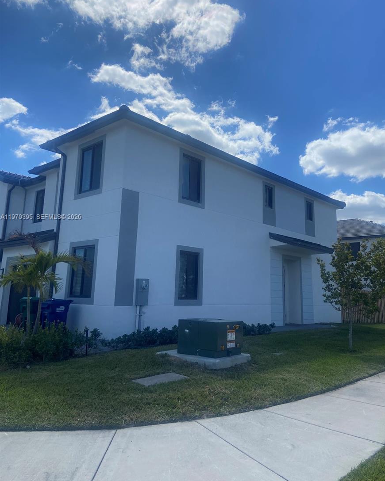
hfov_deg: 51.5
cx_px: 199
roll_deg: -1.8
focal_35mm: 28
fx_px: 399
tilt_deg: +12.2
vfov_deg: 62.1
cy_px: 218
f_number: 1.8
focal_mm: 4.25
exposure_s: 1/5025
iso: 32
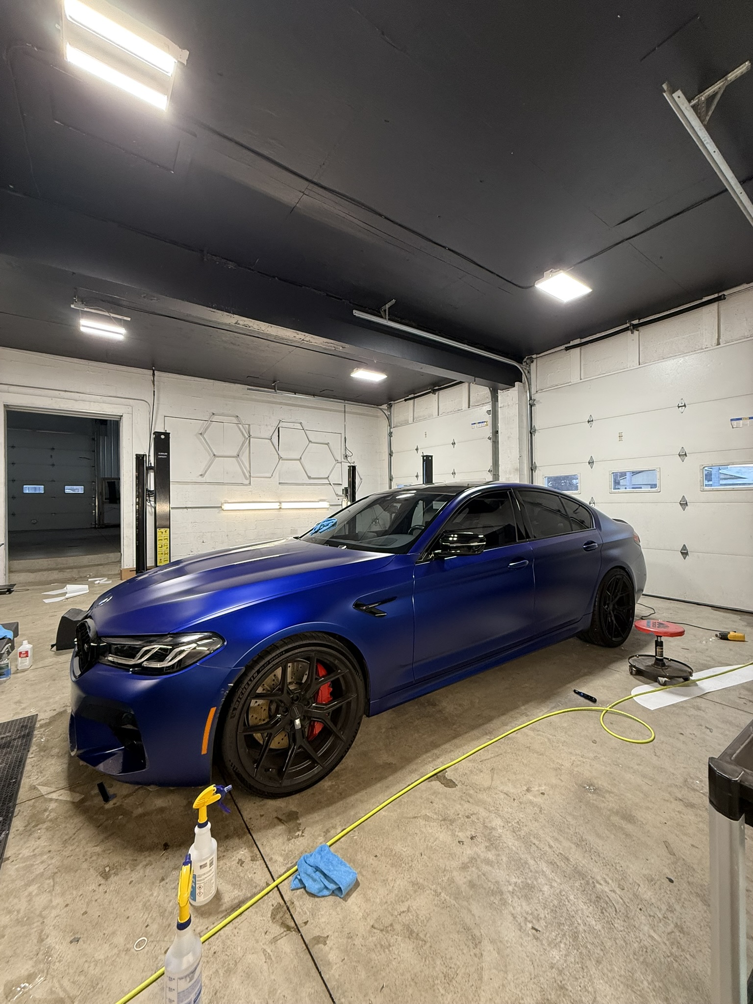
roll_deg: +1.2
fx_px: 406
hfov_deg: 85.7
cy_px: 502
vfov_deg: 102.1
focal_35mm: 14
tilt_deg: +1.6
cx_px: 376
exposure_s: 1/100
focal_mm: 2.22
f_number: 2.2
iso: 200
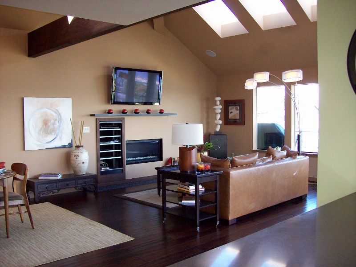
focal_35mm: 36
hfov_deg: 51.4
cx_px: 178
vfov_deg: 39.6
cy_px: 134
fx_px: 370
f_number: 2.7
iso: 140
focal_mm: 6
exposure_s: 1/64
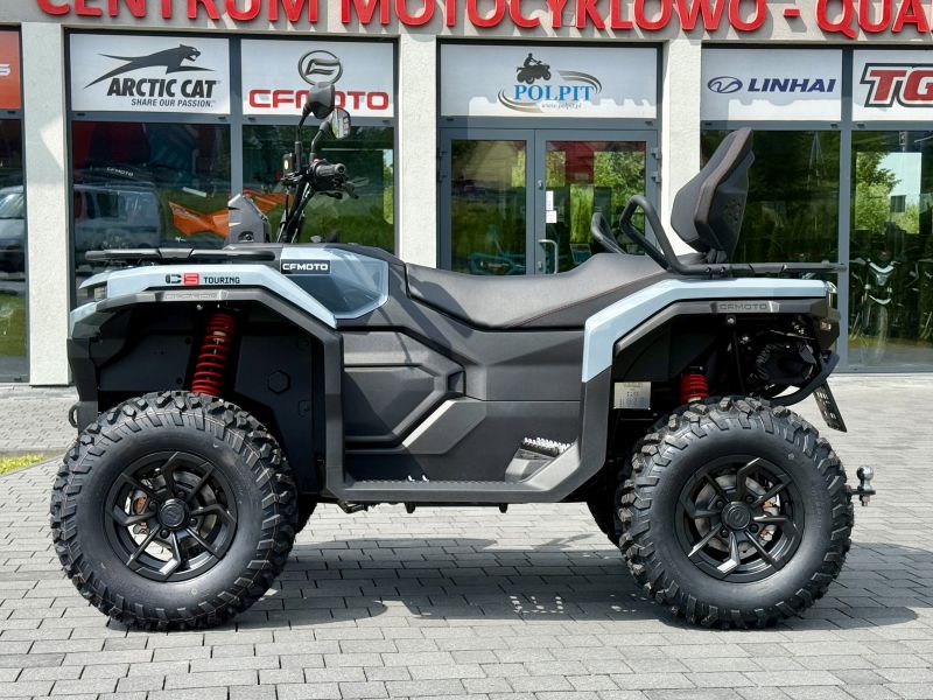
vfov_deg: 30.3
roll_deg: -0.3
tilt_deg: -3.5
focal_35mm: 48
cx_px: 466
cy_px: 350
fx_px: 1294
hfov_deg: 39.7
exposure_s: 1/2667
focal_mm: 6.76
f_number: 1.78
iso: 64
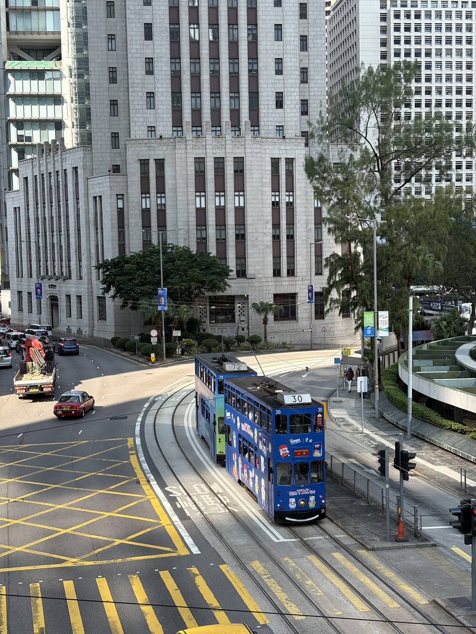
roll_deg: +0.5
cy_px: 317
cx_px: 238
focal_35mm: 52
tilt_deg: -3.8
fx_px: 953
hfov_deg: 28.0
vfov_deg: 36.8
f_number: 1.6
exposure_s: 1/884
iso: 40
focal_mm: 5.96
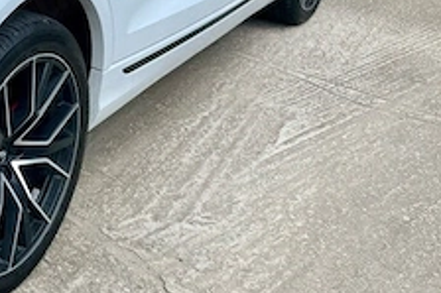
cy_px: -43
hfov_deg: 26.4
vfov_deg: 19.3
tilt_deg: -15.4
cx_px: -102
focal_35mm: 67
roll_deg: -0.3
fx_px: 820
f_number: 1.78
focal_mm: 6.76
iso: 80
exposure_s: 1/4405
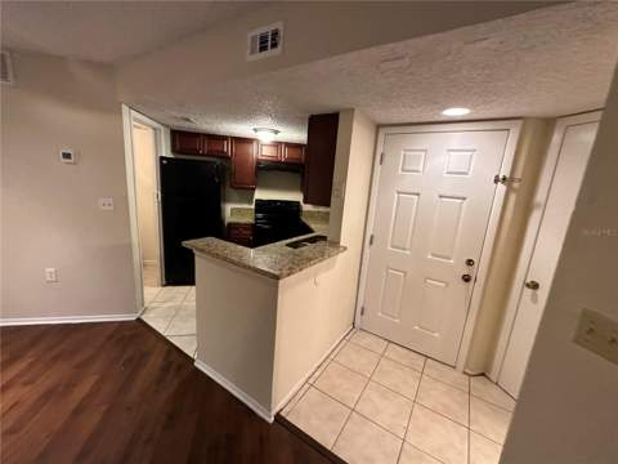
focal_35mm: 14
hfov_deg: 102.1
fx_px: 250
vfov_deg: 85.7
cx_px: 309
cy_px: 232
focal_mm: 2.22
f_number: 2.2
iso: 640
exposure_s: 1/60
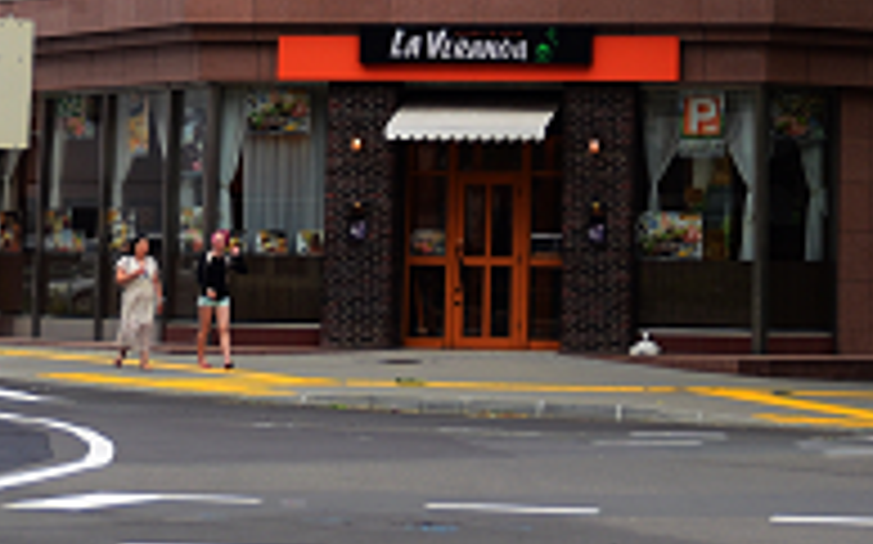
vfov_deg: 7.5
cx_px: 706
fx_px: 3995
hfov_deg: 12.4
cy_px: -535
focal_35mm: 168
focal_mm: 40
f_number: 2.8
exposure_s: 1/200
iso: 100
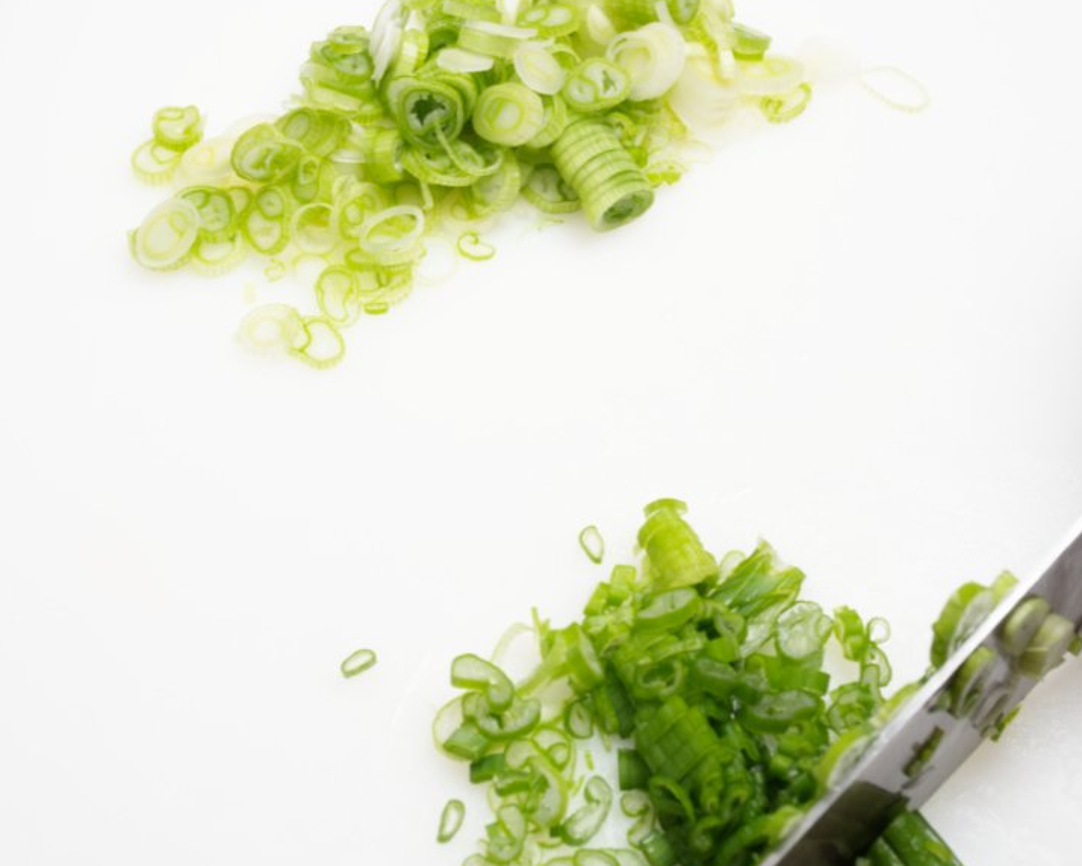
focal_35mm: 63
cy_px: 346
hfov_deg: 30.0
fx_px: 2017
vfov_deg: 24.2
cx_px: 564
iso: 100
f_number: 10
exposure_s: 1/80
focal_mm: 40
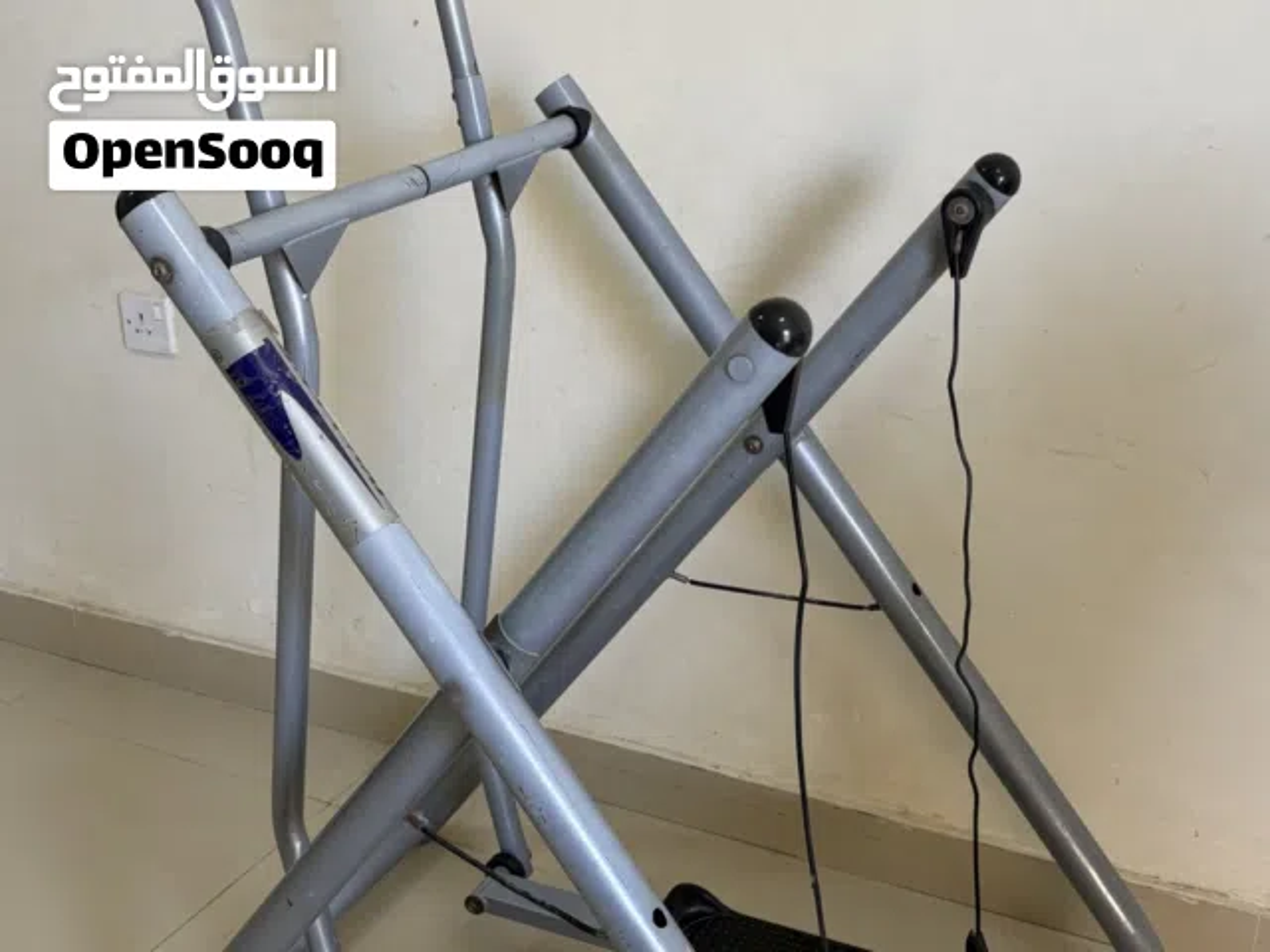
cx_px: 635
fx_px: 954
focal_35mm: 26
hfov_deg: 67.3
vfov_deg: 53.1
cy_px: 476
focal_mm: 5.96
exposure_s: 1/119
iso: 125
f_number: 1.6
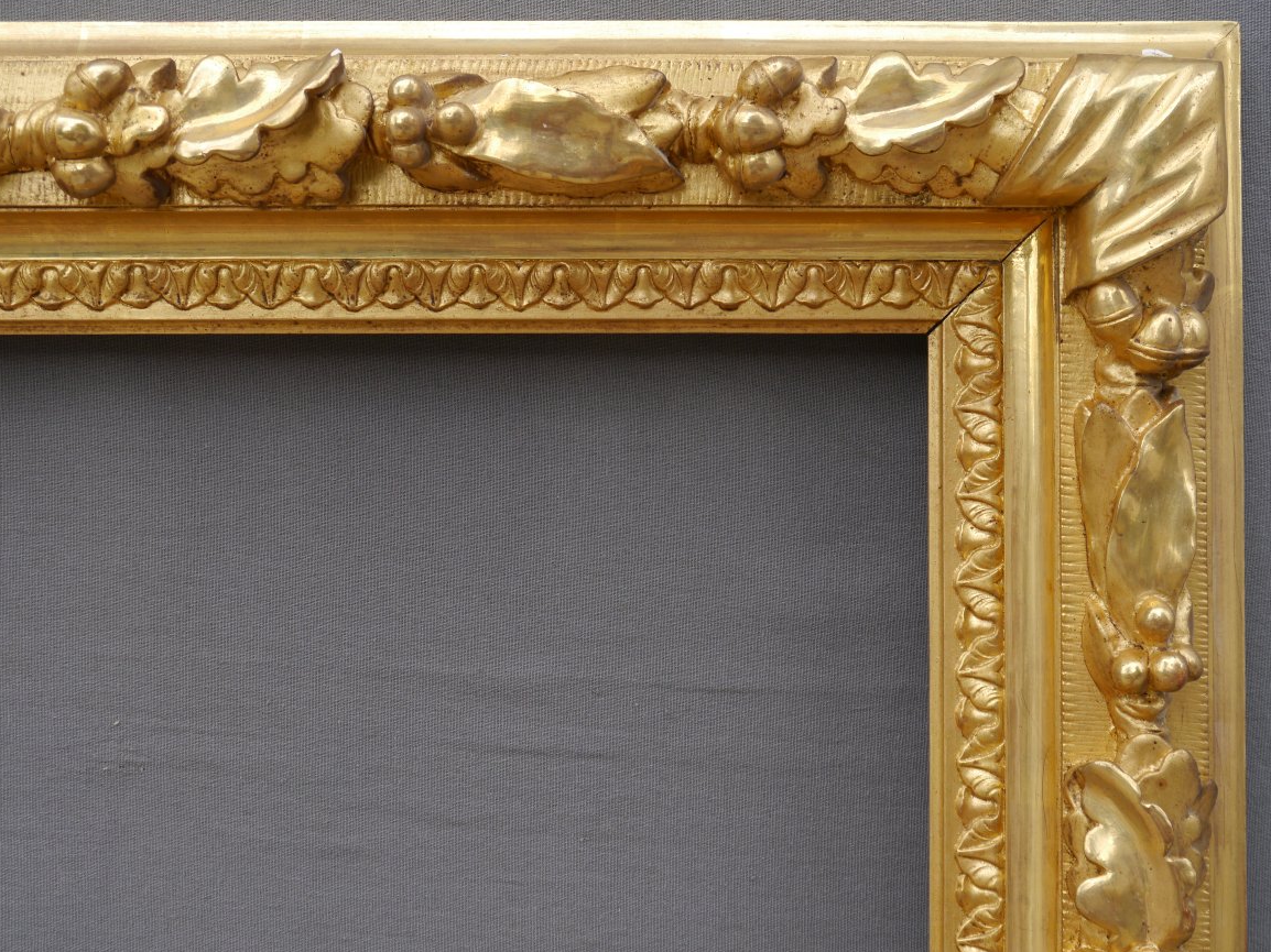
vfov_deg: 28.0
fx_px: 1909
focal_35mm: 52
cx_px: 637
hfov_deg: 36.8
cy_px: 482
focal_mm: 25
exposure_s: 1/160
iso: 200
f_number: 6.3
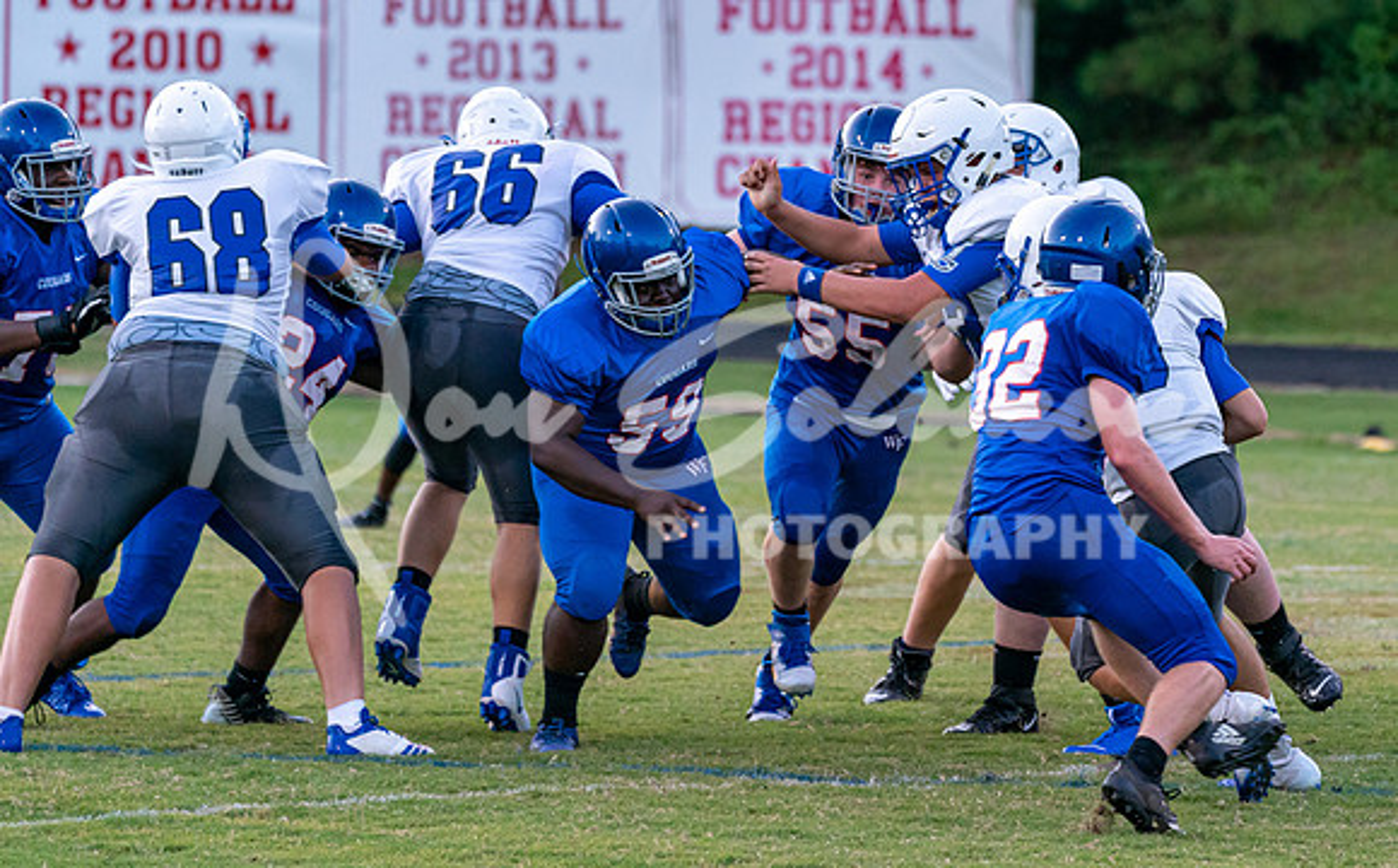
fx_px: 10895
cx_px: 912
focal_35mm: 287
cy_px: 353
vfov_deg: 4.6
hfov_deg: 7.3
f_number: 5.6
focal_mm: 215
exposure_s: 1/1000
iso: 3200
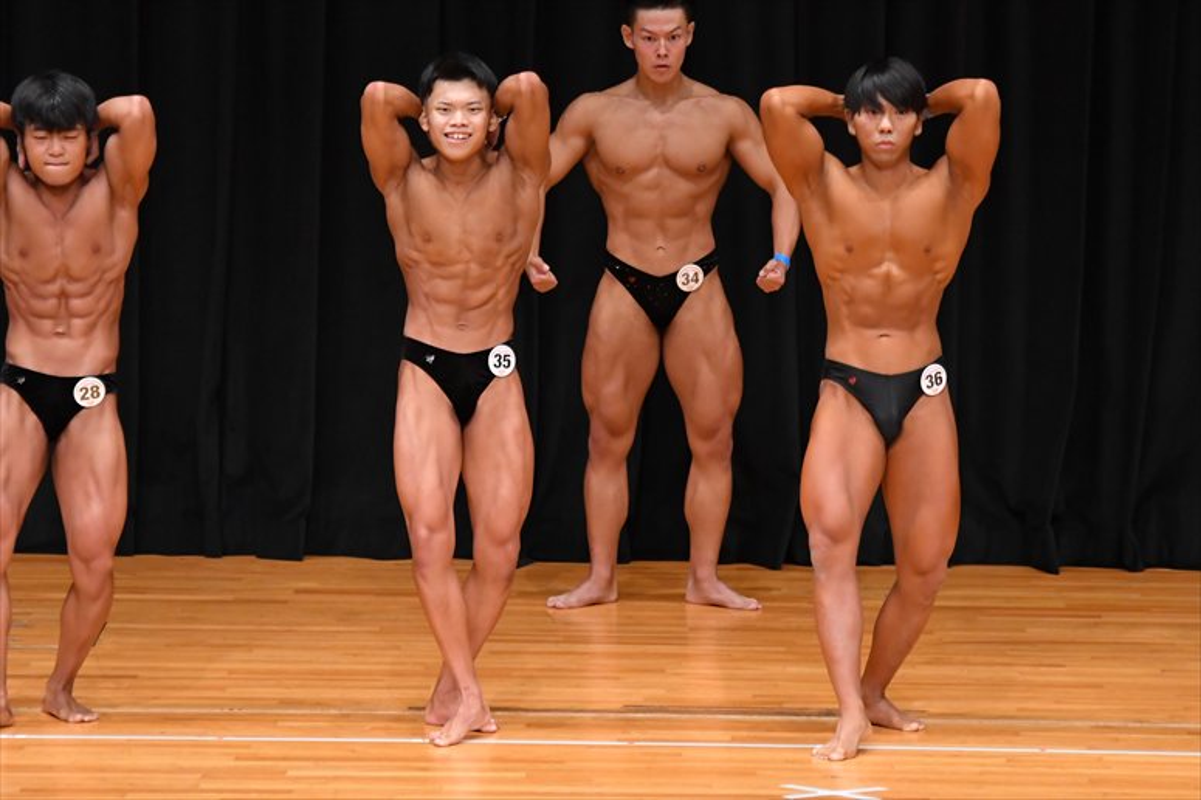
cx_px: 600
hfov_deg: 7.2
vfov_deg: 4.8
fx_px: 9503
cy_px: 400
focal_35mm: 285
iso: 4000
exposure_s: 1/400
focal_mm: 190
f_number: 5.6
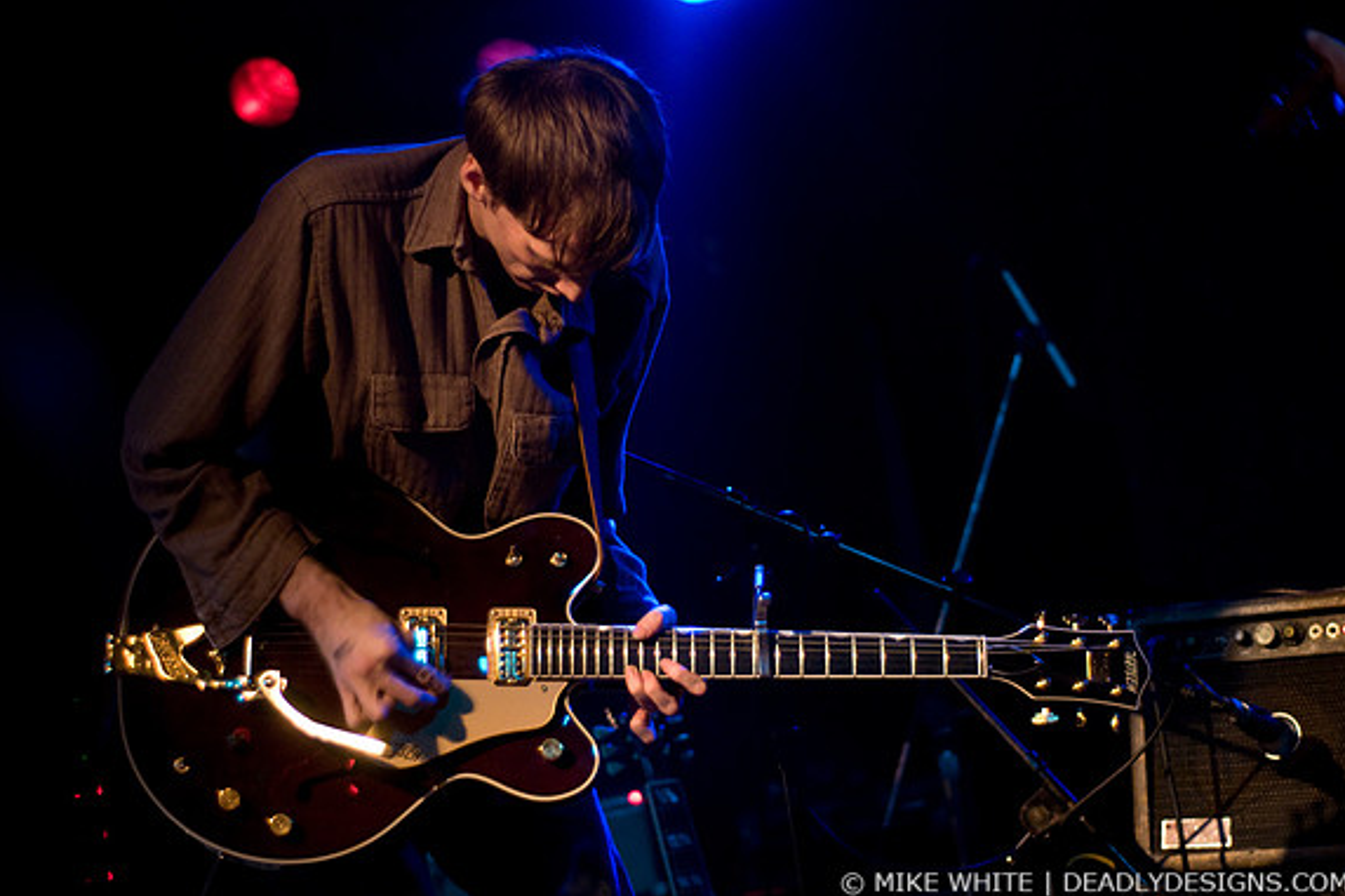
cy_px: 450
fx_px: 2838
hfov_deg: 26.7
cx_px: 680
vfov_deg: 17.9
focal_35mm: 76
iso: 1000
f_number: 1.8
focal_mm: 50
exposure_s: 1/40
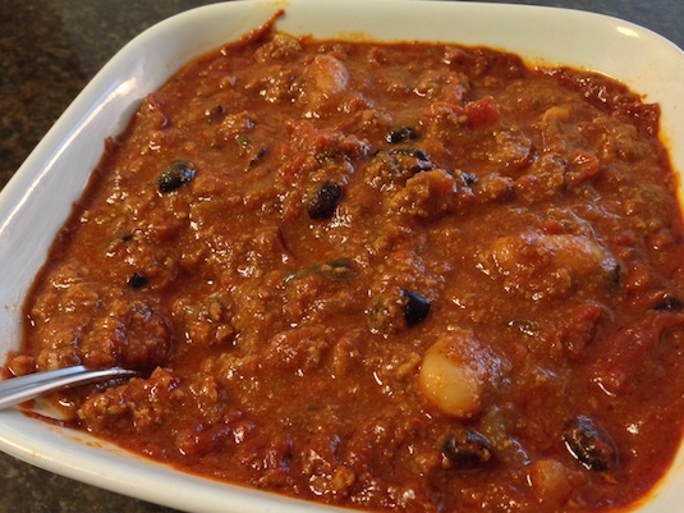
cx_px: 316
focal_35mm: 37
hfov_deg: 50.1
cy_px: 247
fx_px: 731
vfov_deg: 38.6
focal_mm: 4.12
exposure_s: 1/20
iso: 250
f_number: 2.4
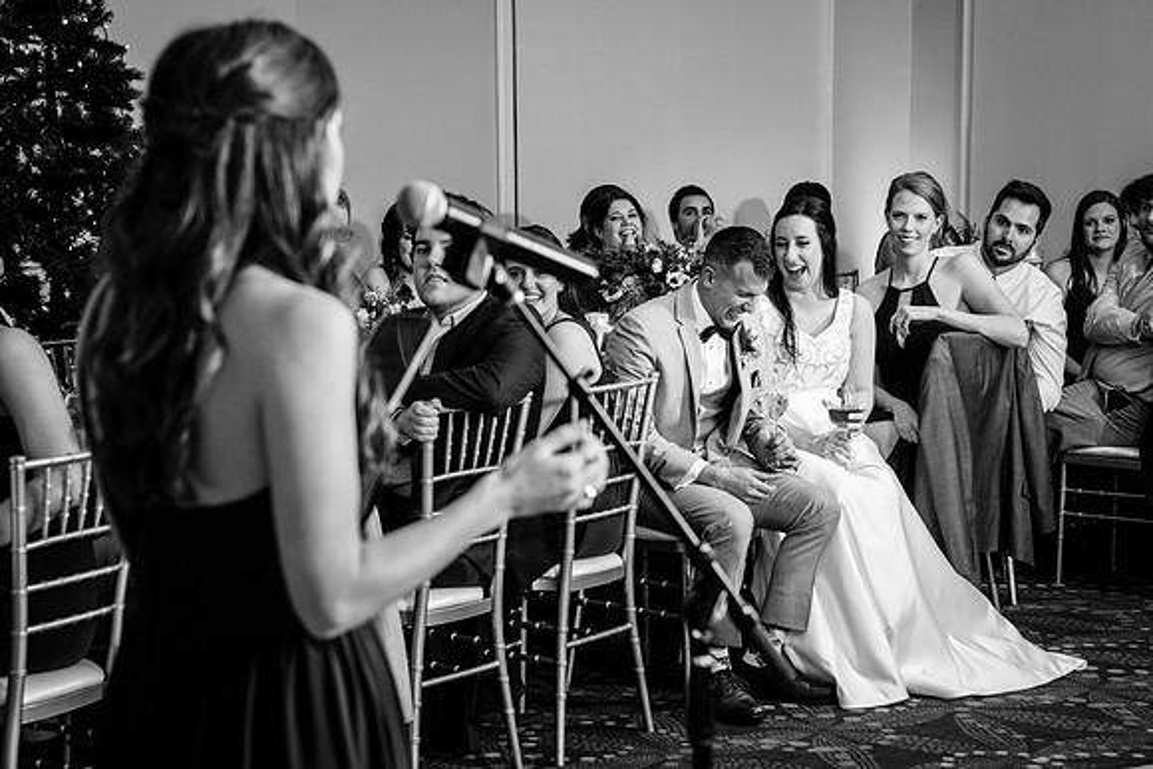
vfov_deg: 18.0
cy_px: 381
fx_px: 2425
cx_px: 540
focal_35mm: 76
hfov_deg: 26.7
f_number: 5
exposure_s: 1/200
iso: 2000
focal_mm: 69
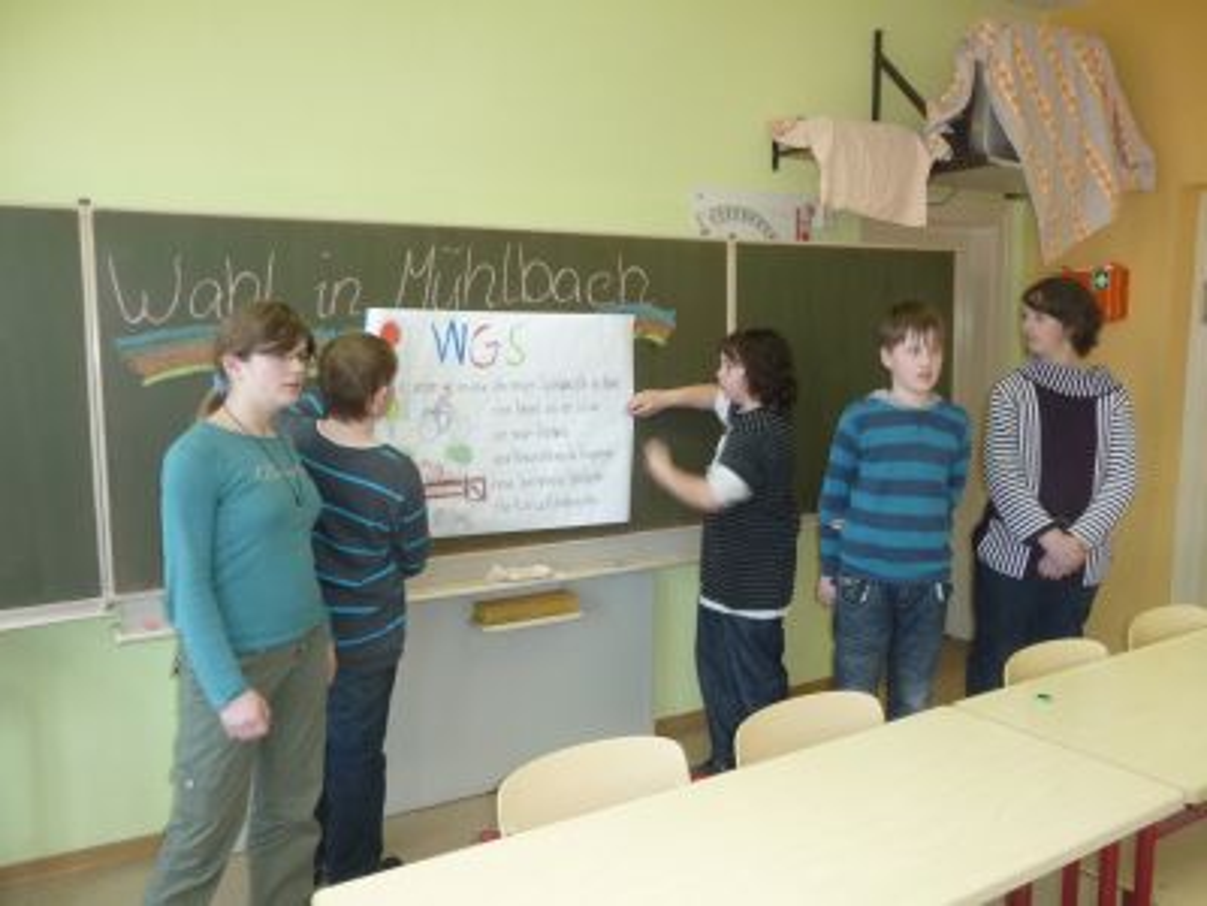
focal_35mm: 30
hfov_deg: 60.0
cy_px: 453
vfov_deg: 46.8
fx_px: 1046
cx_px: 604
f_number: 3.4
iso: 200
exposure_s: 1/30
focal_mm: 5
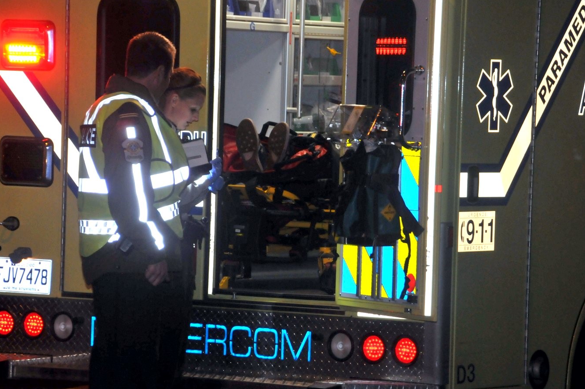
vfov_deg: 5.9
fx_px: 3782
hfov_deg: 8.8
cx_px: 310
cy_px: 196
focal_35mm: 233
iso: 1000
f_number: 7.1
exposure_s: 1/60
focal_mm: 130
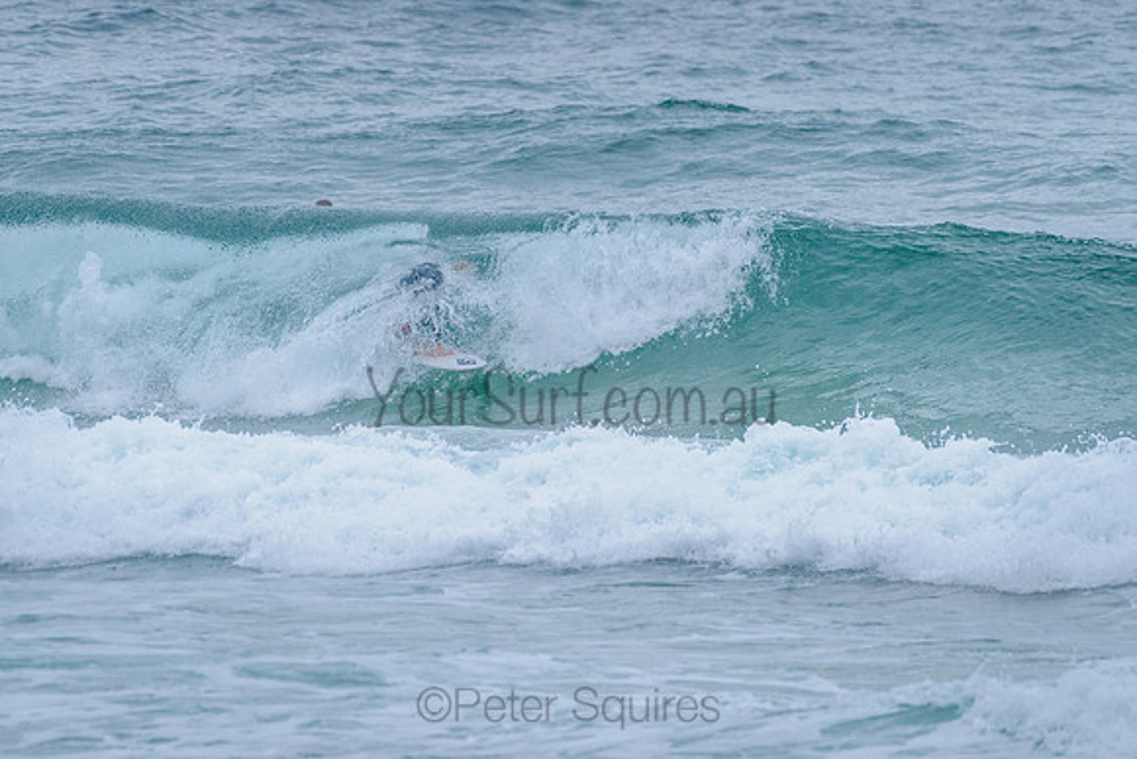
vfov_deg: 2.2
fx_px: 19357
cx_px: 570
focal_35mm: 613
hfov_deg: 3.4
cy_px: 295
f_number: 5.6
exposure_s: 1/2000
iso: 1400
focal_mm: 500
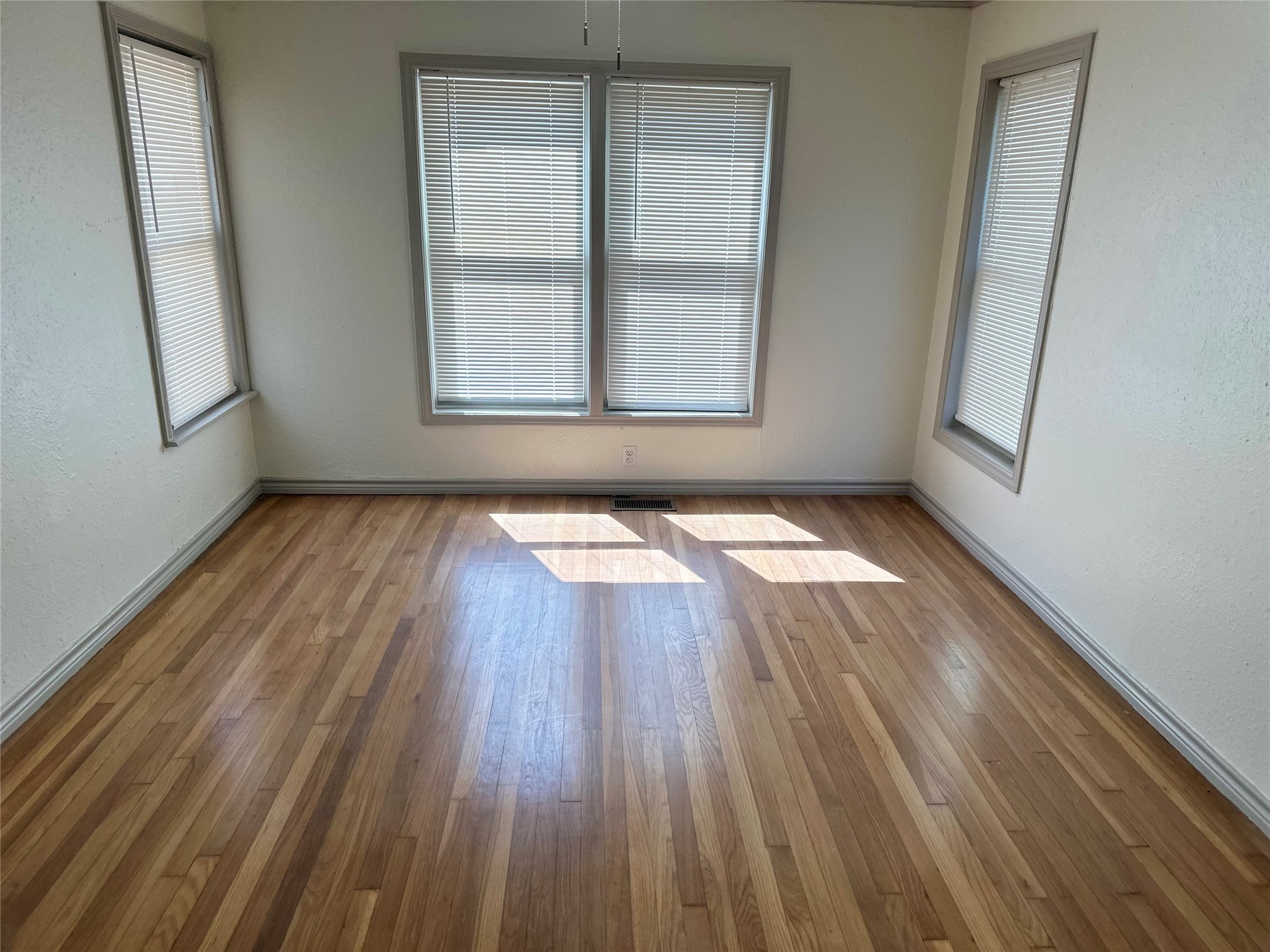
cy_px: 476
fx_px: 881
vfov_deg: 56.8
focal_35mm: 24
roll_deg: -1.7
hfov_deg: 71.6
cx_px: 635
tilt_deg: -16.7
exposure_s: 1/350
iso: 80
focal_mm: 6.86
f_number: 1.78
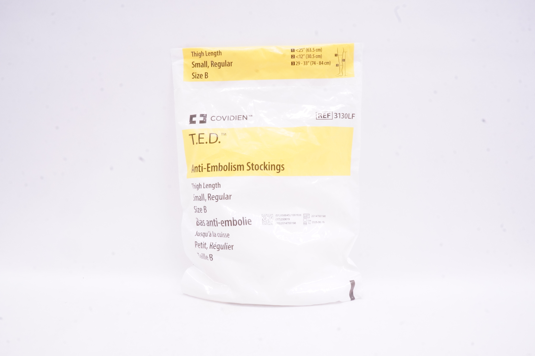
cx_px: 268
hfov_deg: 67.4
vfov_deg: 47.8
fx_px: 401
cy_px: 178
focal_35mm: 27
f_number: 22
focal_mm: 18
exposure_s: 1/15
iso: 1600
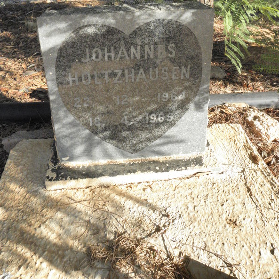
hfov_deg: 52.5
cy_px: 92
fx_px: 283
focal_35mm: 31
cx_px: 141
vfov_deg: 51.5
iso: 200
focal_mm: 4.6
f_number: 6.3
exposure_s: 1/200
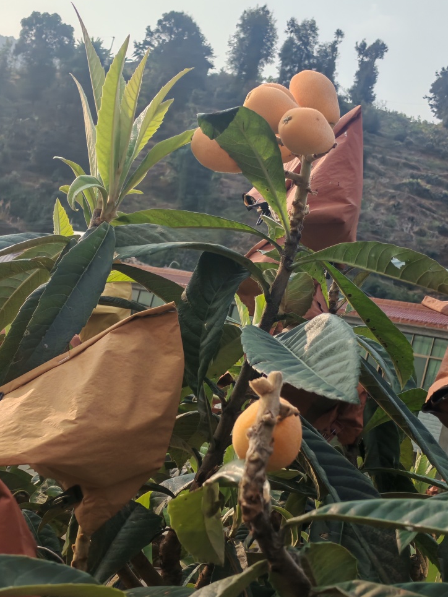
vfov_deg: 30.7
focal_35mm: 63
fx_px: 1087
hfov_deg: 23.3
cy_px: 282
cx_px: 204
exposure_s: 1/2300
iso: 50
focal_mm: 5.52
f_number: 1.95
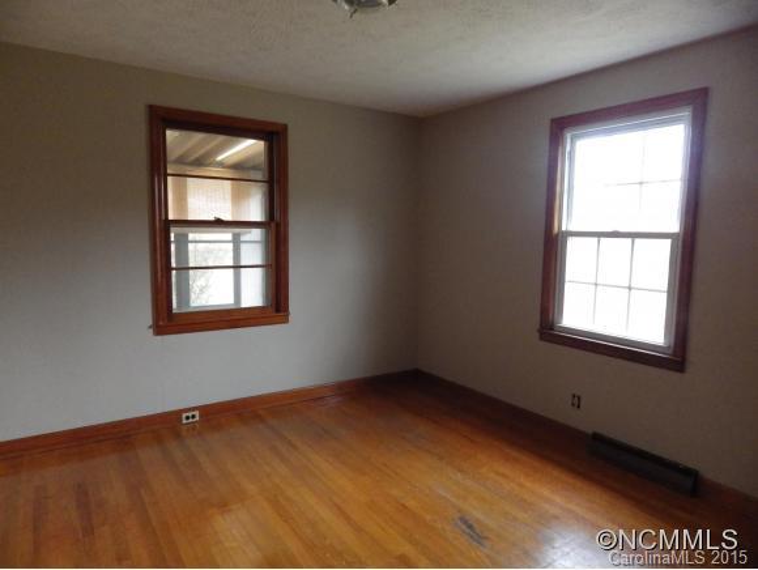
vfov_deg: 61.2
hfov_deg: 76.3
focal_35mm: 22
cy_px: 285
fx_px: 482
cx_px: 379
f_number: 3.1
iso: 640
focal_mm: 4
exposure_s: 1/45
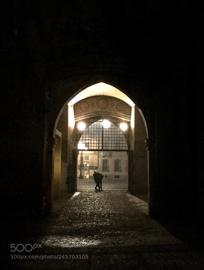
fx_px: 242
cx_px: 102
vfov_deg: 58.2
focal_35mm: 31
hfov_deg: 45.6
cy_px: 135
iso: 800
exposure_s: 1/17
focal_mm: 3.3
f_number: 2.4
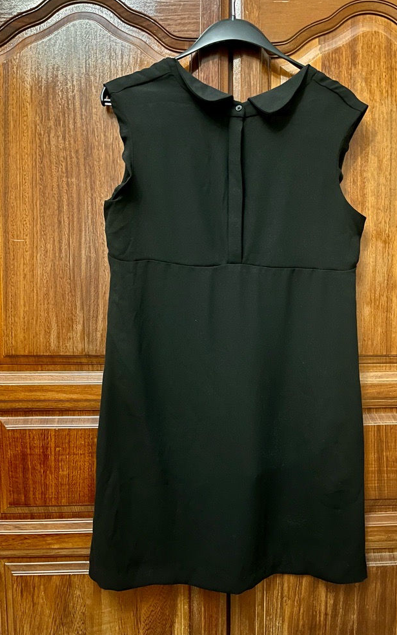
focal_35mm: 28
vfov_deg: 66.5
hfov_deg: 44.4
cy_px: 316
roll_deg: +0.8
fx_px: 485
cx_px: 225
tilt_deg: -3.9
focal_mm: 5.1
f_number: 1.6
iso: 640
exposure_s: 1/13
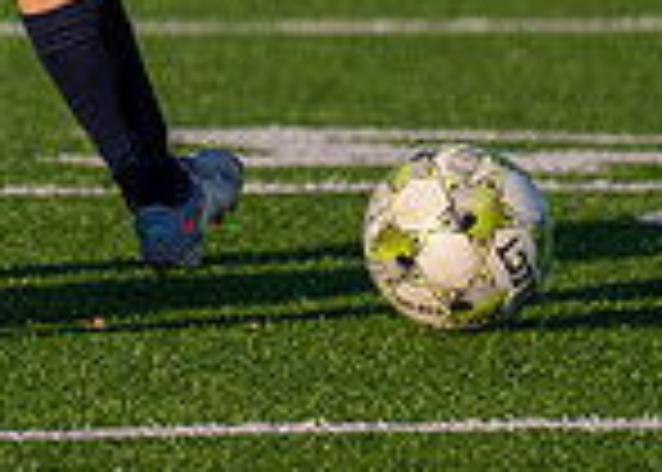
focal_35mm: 1099
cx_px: -255
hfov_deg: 1.8
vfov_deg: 1.3
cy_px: -292
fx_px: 20663
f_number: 2.8
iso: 200
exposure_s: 1/3200
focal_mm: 176
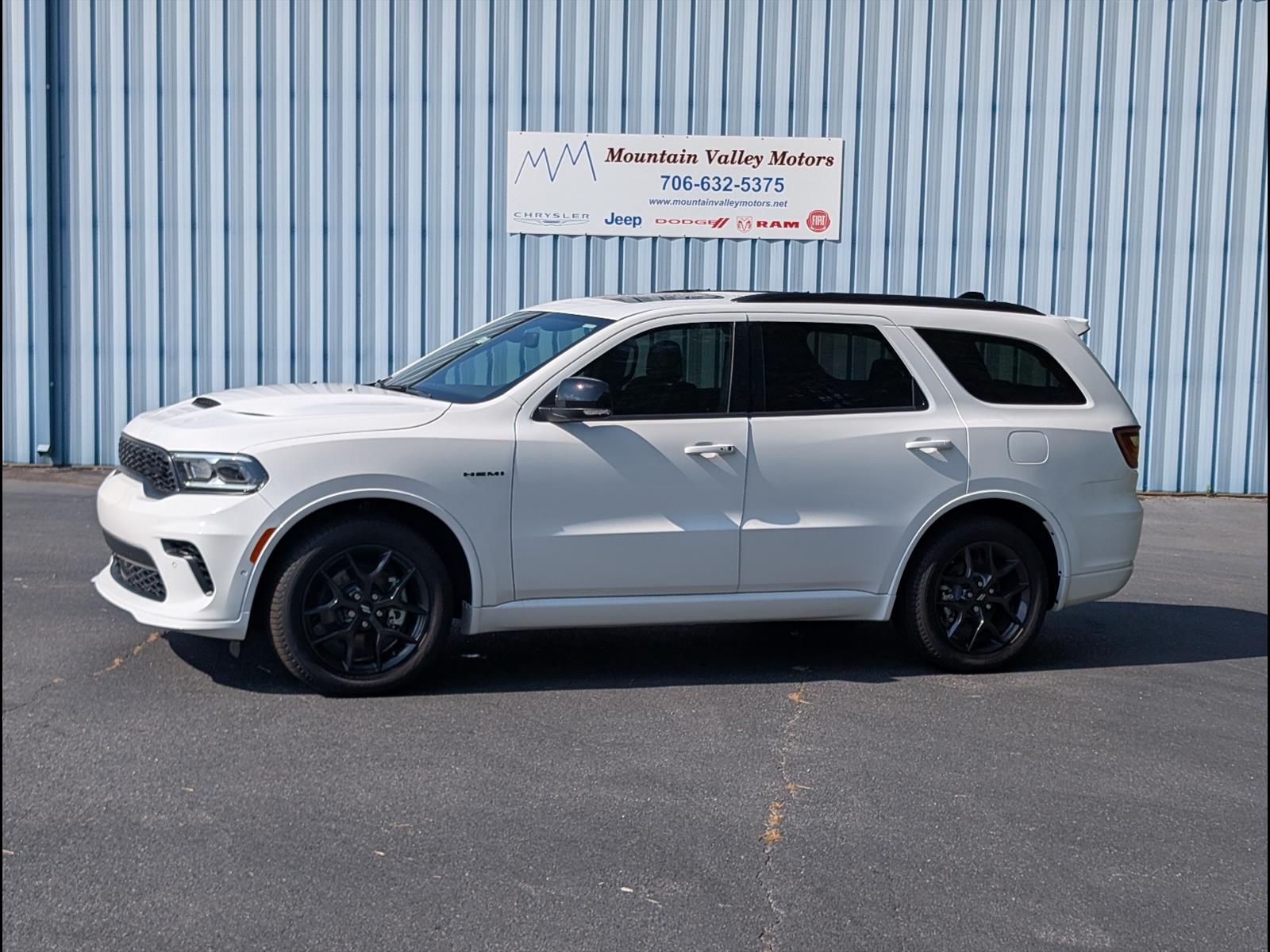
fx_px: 1798
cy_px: 476
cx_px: 635
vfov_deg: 29.7
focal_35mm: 49
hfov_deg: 38.9
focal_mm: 6.9
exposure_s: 1/2000
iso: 21
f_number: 1.68
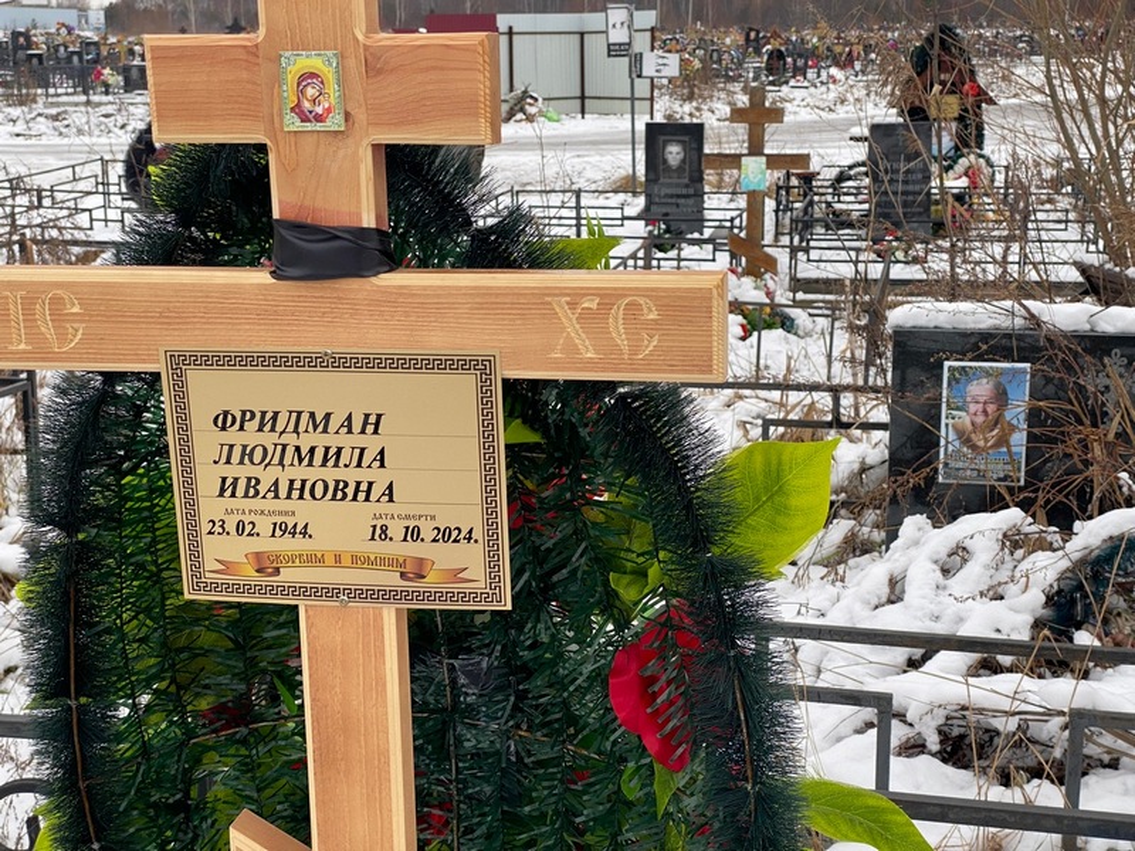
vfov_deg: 28.0
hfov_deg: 36.8
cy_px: 426
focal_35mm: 52
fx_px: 1705
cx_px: 568
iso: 25
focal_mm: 6
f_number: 2
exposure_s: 1/122
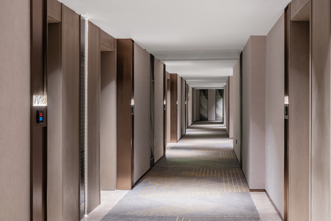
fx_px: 432
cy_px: 110
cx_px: 166
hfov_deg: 41.9
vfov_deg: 28.6
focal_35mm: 47
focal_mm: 47
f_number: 8
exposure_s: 1/4
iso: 200
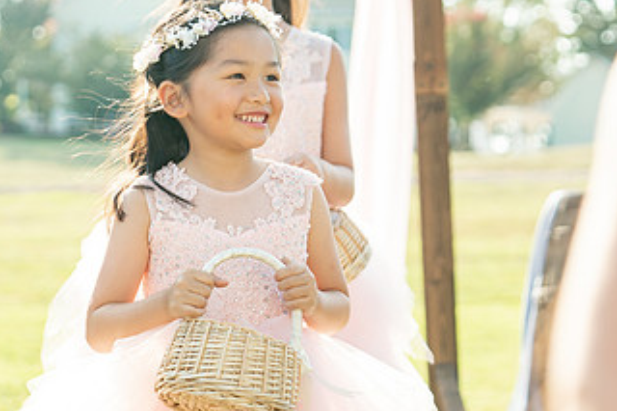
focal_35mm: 174
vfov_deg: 7.9
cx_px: 131
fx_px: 2981
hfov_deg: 11.8
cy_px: 243
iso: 100
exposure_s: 1/250
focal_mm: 70
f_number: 4
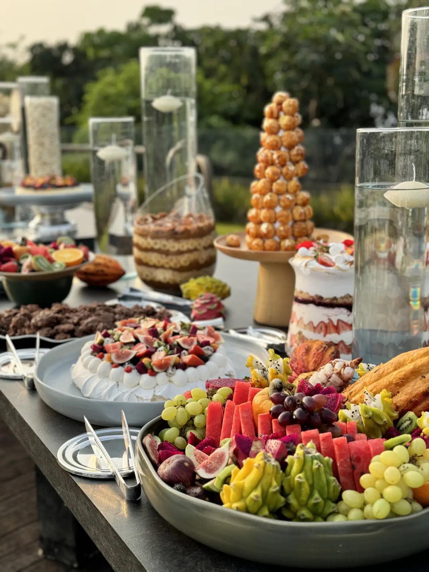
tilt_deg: -11.9
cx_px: 214
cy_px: 286
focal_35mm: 48
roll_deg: +0.6
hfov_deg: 30.3
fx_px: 793
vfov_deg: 39.7
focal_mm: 6.76
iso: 64
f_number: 1.78
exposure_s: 1/1133
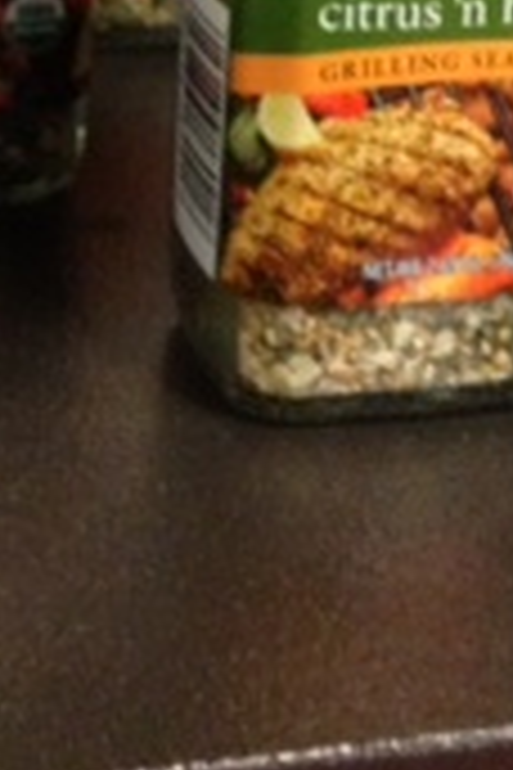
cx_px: 644
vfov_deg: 14.4
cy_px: -275
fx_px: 2907
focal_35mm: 136
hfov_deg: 9.9
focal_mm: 4.28
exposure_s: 1/20
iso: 320
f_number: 2.4
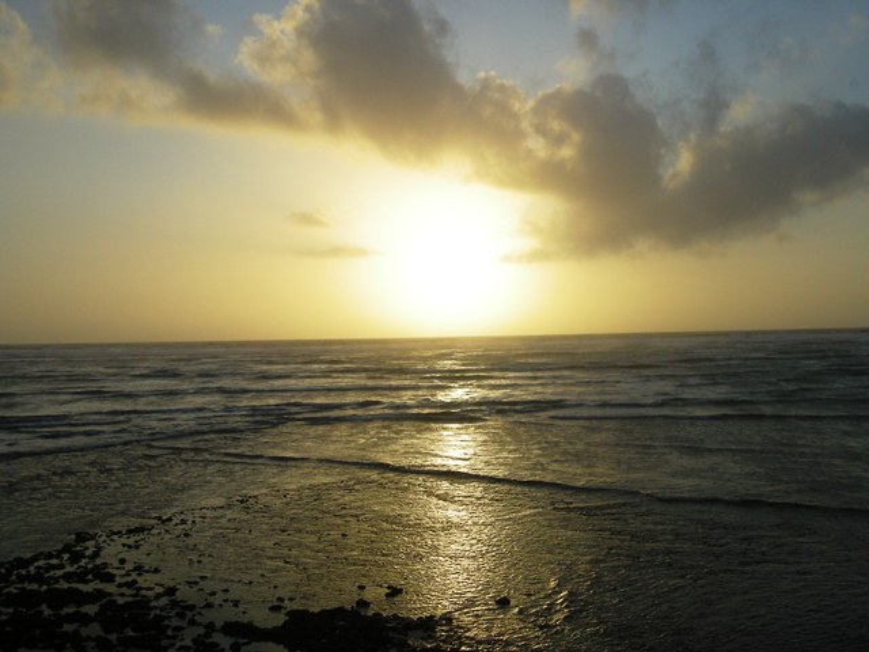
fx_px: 1105
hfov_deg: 42.9
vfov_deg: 32.9
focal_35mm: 44
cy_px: 326
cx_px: 434
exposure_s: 1/406
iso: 72
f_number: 6.1
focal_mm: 7.1
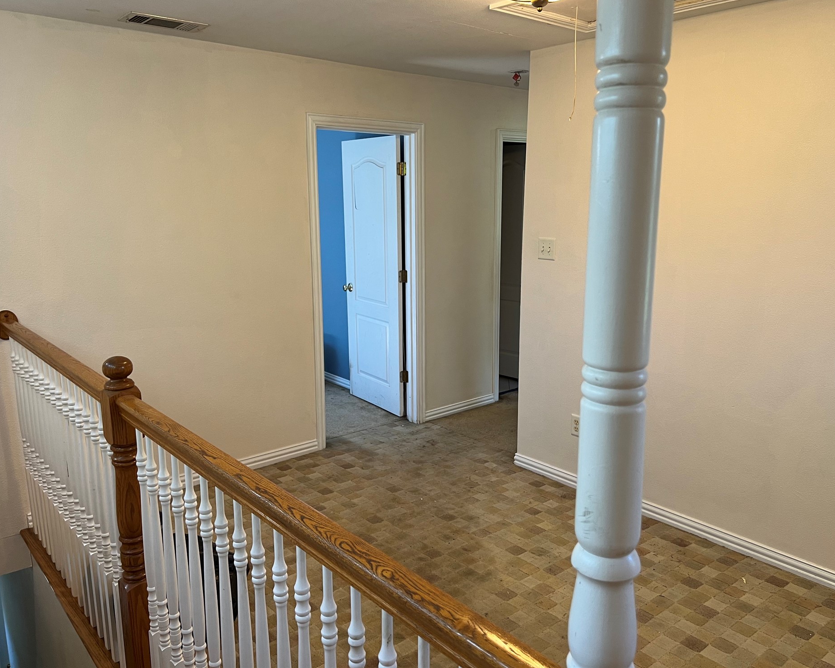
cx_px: 434
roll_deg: +0.0
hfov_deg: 62.2
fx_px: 692
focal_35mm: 28
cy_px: 323
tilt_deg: -10.7
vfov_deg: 51.5
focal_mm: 5.7
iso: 80
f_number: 1.5
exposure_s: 1/60
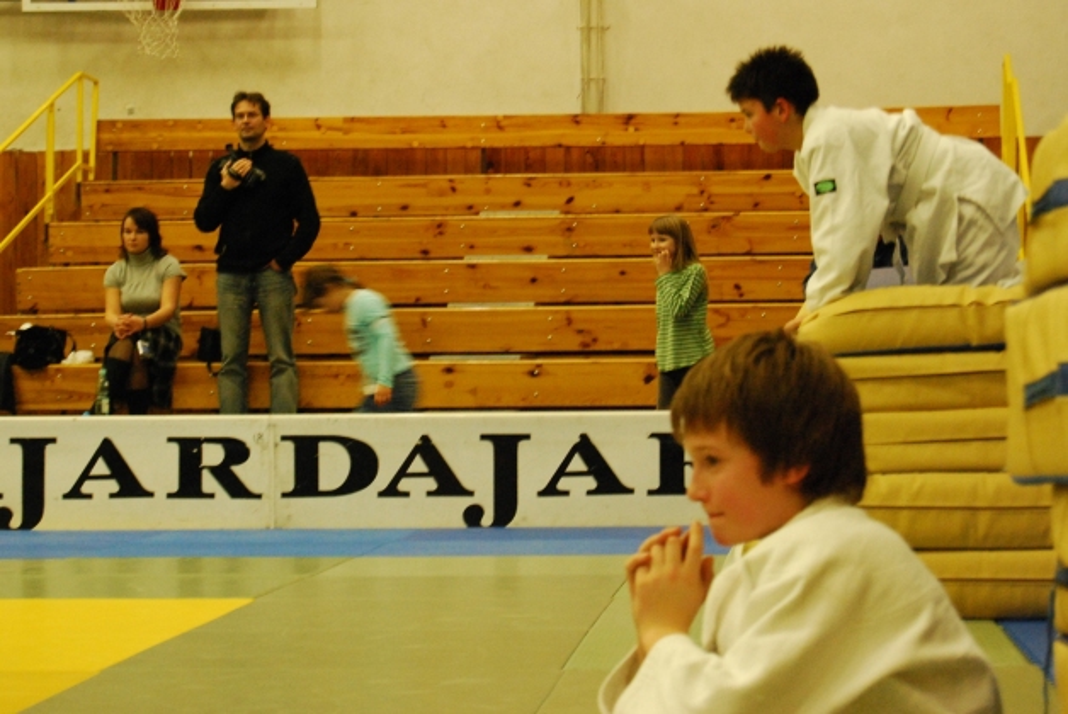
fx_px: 2450
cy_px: 357
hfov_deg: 24.6
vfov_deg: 16.6
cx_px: 534
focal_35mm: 82
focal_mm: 55
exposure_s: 1/20
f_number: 5.6
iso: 1600
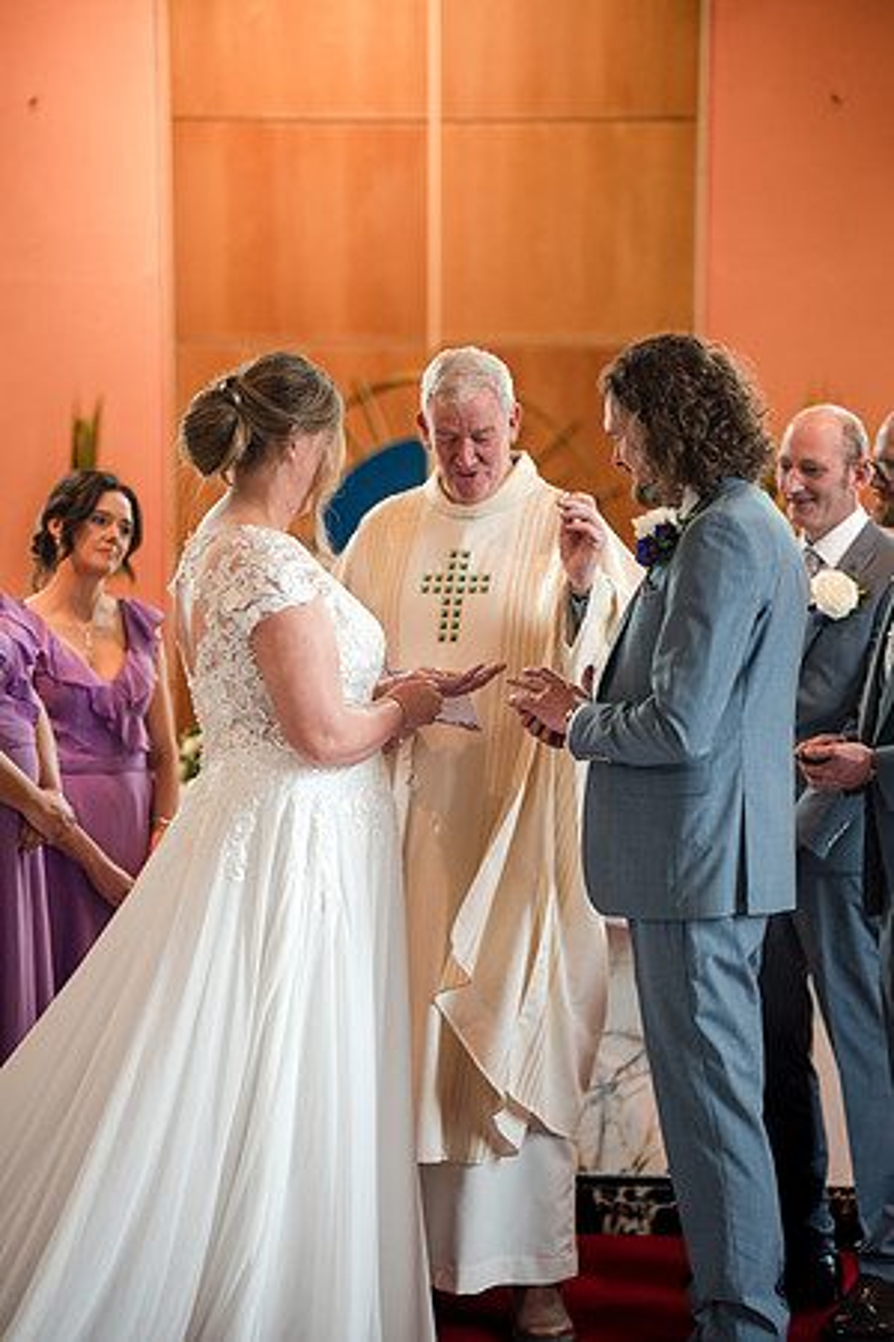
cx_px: 447
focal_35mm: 85
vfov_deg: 23.9
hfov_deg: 16.1
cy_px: 671
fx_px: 3166
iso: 640
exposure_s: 1/500
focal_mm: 85
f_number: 1.4
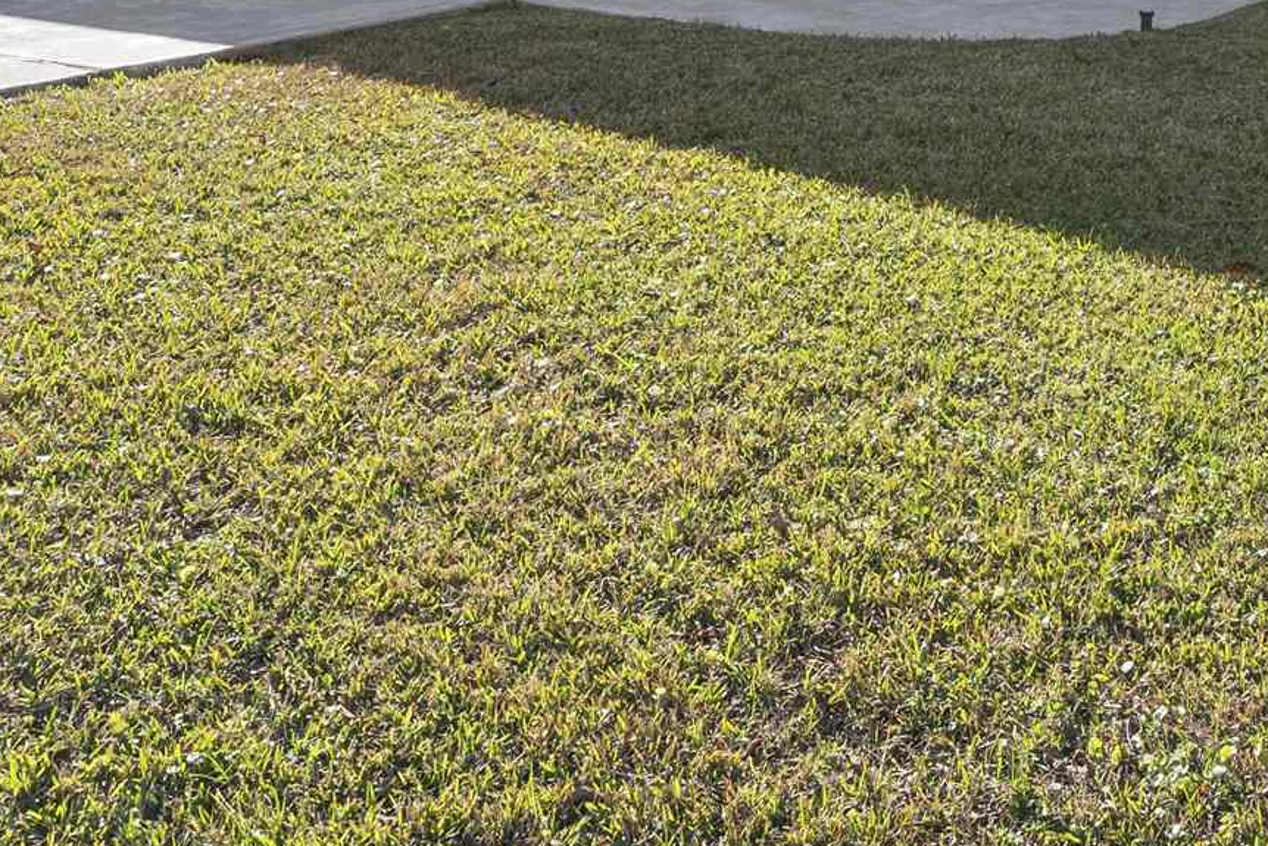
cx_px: 1234
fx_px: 2008
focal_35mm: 57
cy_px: -416
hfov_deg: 32.5
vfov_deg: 20.4
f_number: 8
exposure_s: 1/640
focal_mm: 16
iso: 320
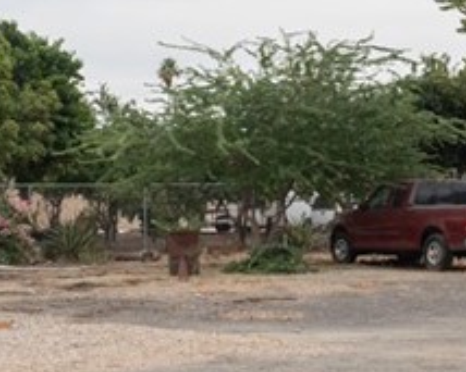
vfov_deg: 14.3
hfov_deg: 17.8
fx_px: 1489
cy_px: 177
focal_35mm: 108
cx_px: 287
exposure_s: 1/640
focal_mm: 16
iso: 80
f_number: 3.5
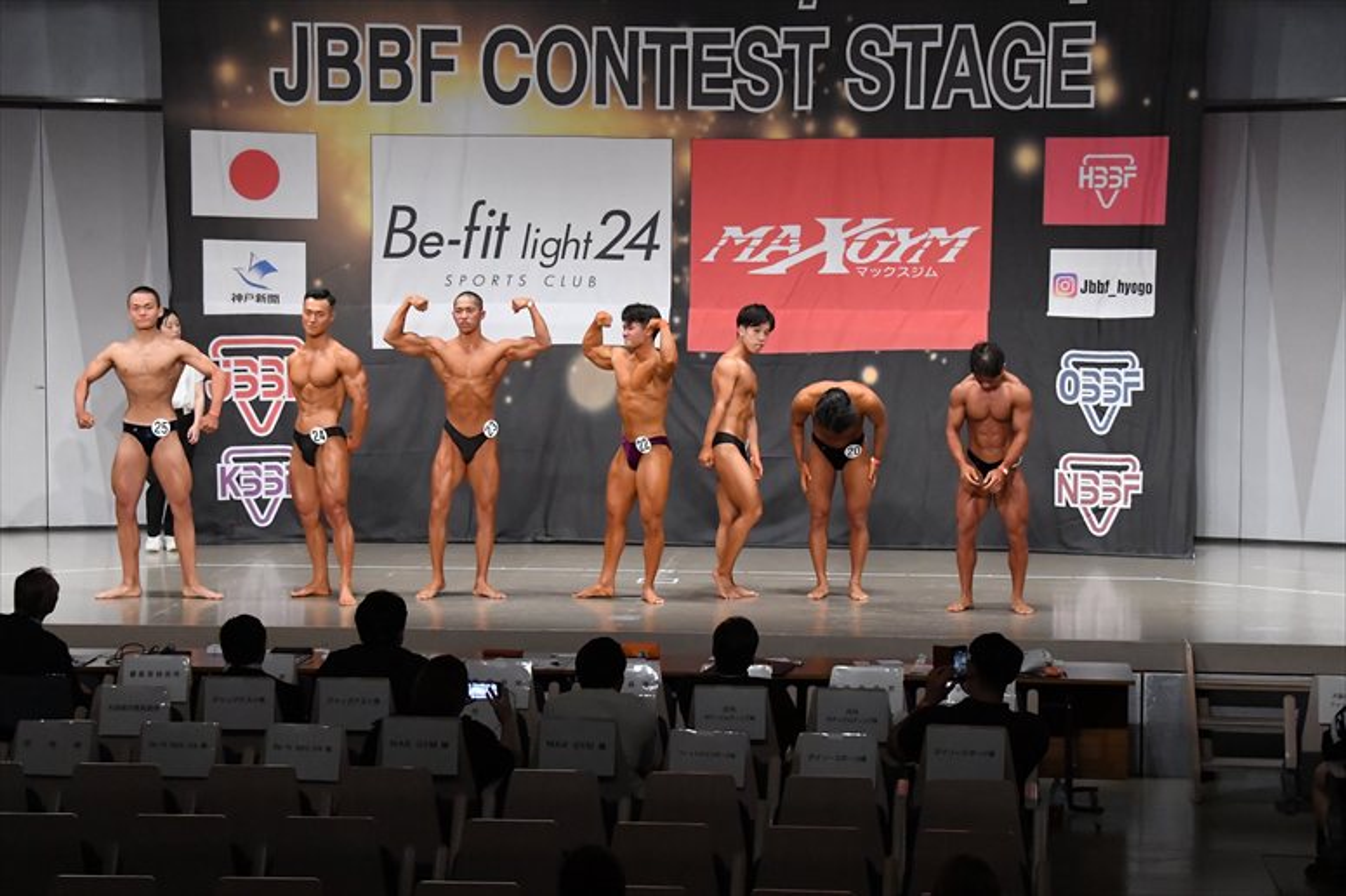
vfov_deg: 17.5
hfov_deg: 26.0
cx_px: 673
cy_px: 448
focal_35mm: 78
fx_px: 2915
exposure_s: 1/400
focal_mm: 52
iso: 6400
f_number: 5.6
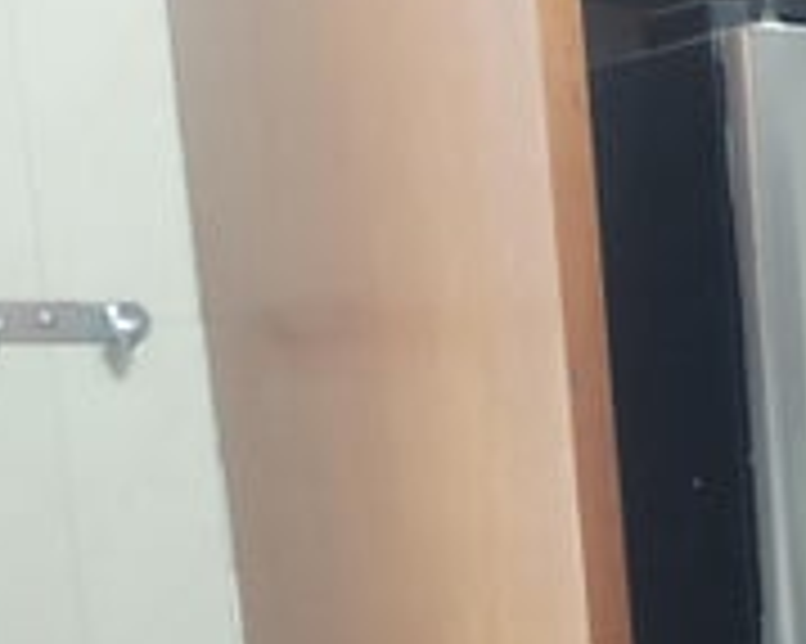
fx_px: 2408
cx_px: 1342
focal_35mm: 101
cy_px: 730
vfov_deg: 14.8
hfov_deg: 16.6
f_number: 1.8
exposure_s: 1/24
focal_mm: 4.75
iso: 1143
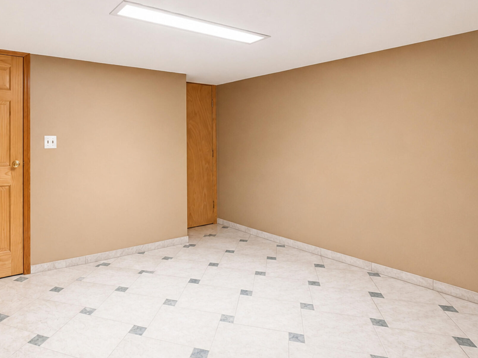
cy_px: 149
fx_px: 318
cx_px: 171
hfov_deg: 72.3
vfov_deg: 58.6
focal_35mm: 23
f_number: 4.5
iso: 2000
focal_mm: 10
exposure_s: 1/40
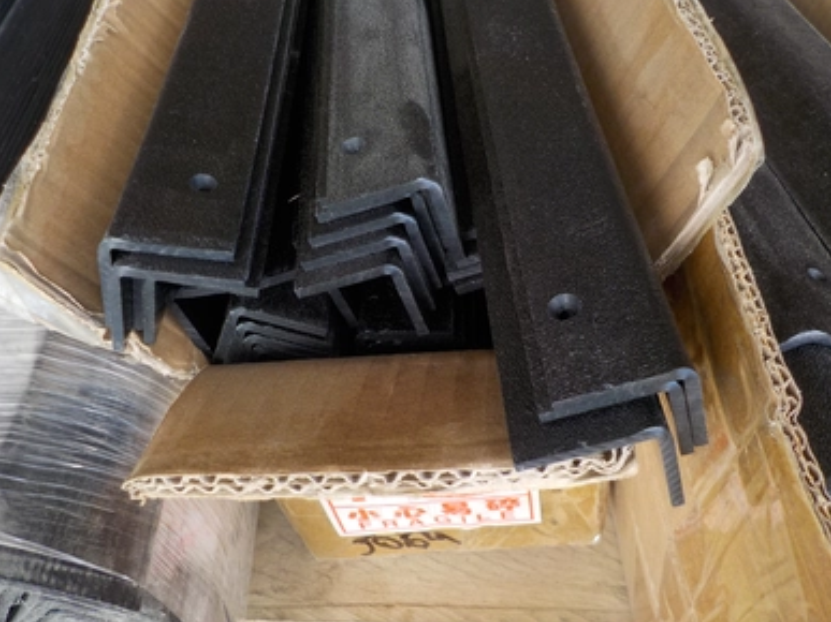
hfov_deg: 58.4
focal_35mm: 31
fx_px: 744
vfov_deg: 45.4
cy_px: 305
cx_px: 410
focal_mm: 4.1
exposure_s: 1/80
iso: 125
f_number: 3.3
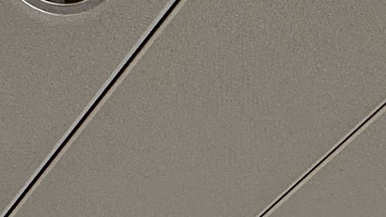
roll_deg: +0.1
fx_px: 972
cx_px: 116
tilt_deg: +12.8
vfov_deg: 8.4
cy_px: 814
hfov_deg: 22.3
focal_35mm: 95
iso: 64
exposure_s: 1/100
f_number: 2.2
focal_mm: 2.22
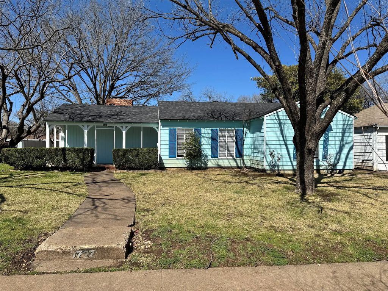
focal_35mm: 24
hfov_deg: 71.6
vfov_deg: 56.8
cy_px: 146
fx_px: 269
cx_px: 194
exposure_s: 1/5348
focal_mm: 6.76
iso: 80
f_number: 1.78
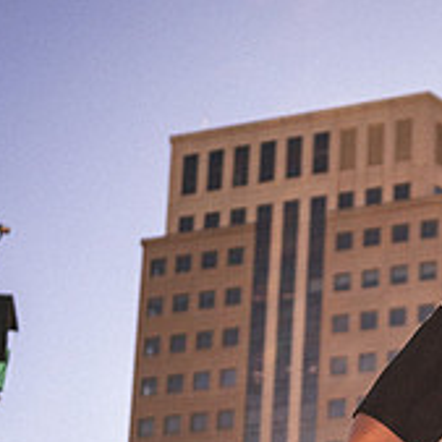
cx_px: 575
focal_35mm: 102
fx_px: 1474
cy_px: 483
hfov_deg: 16.2
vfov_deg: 16.6
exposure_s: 1/1600
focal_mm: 35
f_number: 2.8
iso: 100
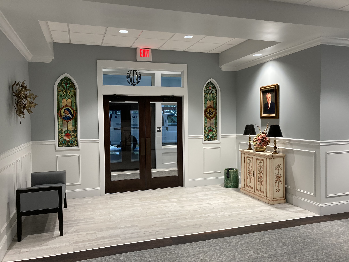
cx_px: 174
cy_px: 131
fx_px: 282
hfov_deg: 63.4
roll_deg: +1.3
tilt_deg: -2.6
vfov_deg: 49.7
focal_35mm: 28
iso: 64
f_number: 1.8
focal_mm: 3.99
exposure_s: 1/60
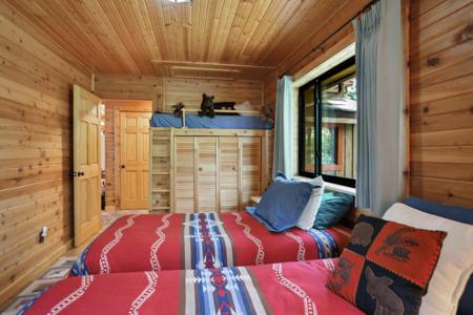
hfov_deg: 90.0
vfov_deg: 67.4
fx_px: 236
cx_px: 236
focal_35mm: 18
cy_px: 158
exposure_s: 1/6
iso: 400
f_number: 8
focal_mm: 18
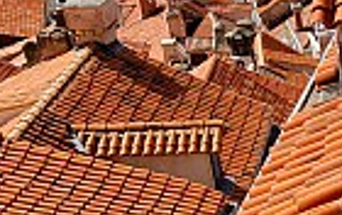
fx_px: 1111
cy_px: 263
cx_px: 638
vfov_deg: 10.8
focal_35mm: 119
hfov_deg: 15.0
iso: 200
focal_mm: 16
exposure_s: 1/250
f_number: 8
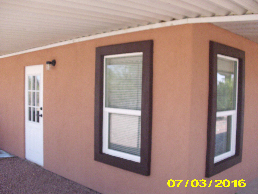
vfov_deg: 37.7
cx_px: 129
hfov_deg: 49.0
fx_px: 283
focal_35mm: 38
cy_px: 97
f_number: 7.8
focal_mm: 6.3
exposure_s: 1/60
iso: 170
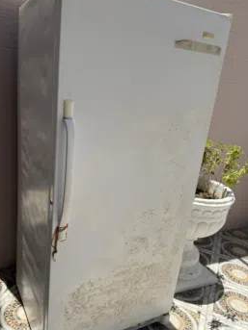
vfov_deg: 63.5
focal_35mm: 28
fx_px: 268
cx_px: 104
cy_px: 169
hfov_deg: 49.5
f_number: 1.78
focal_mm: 6.76
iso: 80
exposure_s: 1/4975
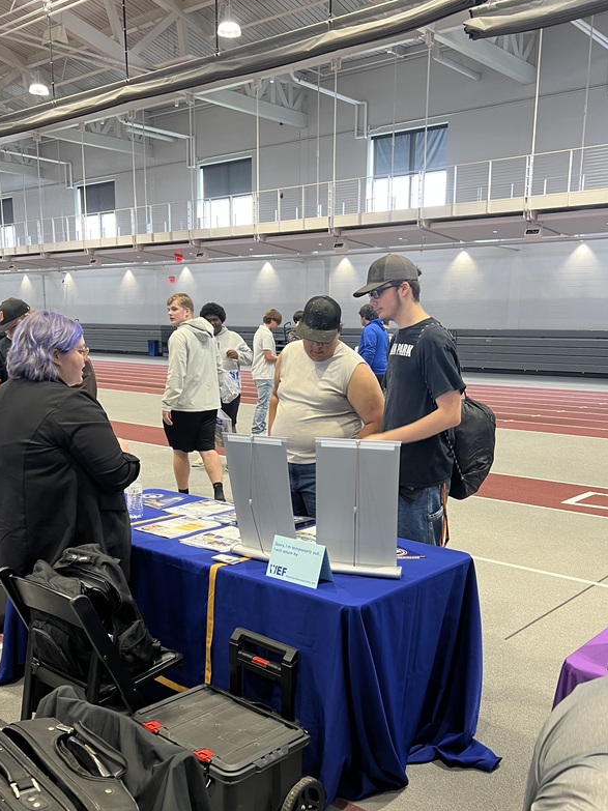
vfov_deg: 53.5
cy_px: 497
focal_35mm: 34
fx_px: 796
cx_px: 311
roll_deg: +1.6
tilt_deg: -12.7
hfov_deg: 41.8
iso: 80
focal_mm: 5.7
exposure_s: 1/60
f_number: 1.5
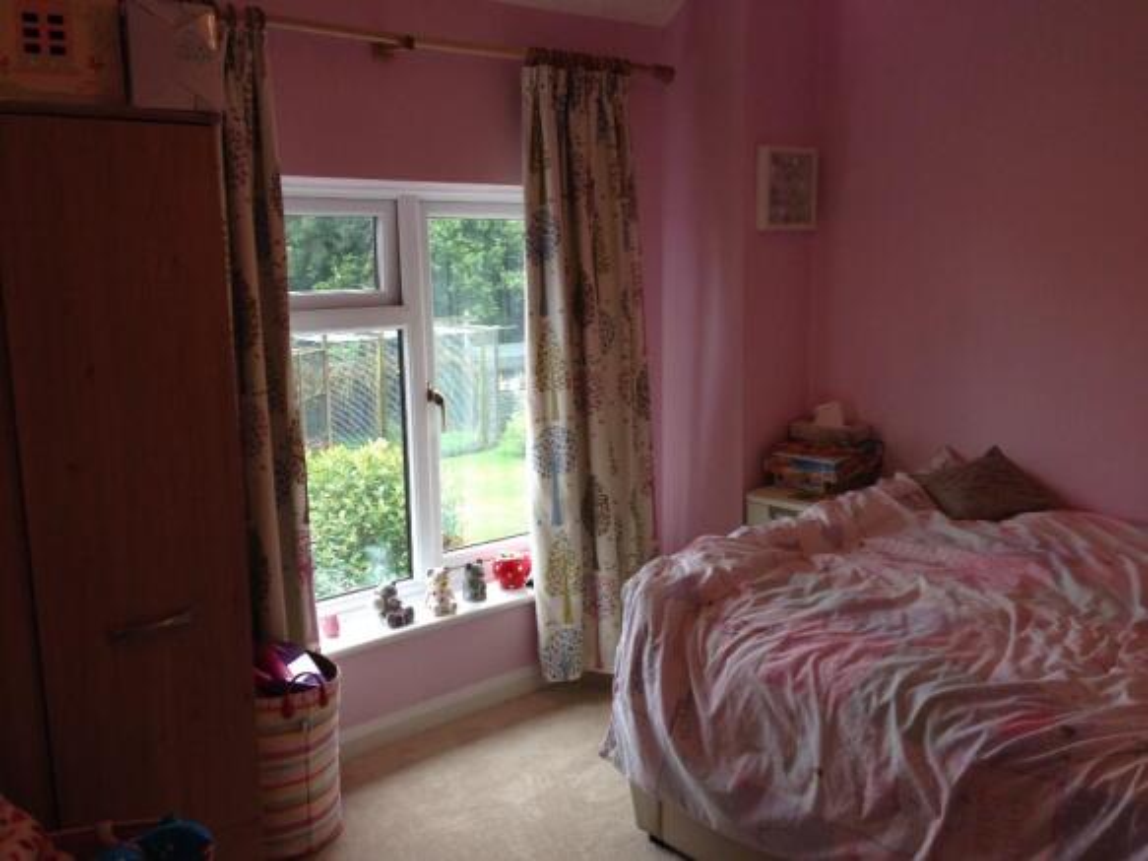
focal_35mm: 33
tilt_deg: -12.0
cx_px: 574
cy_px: 430
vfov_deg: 42.9
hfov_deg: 55.4
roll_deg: +0.0
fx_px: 1094
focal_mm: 4.12
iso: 50
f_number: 2.4
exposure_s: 1/30
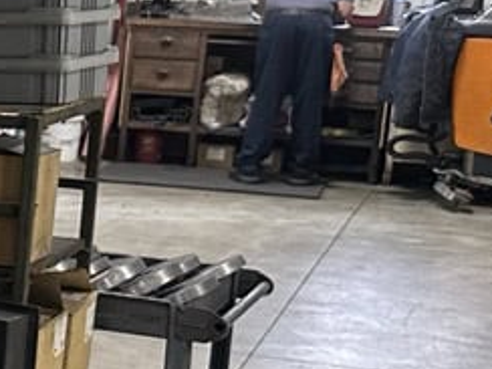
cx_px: -752
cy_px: 220
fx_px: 1791
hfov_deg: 12.0
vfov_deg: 11.8
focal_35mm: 126
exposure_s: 1/120
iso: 200
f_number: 1.8
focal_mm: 6.9
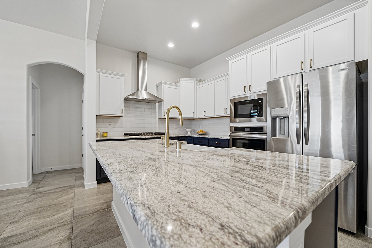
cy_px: 124
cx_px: 186
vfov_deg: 81.2
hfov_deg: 104.3
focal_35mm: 14
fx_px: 145
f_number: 4.5
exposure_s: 1/40
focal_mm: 14
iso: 320
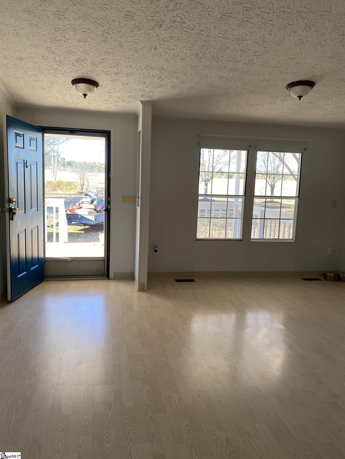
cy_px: 230
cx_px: 172
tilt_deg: -8.1
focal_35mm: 26
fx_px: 346
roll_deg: -2.1
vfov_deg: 67.3
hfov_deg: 53.1
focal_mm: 4.25
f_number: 1.8
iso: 80
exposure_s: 1/122
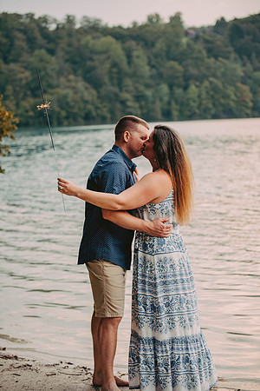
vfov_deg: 28.8
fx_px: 758
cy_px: 196
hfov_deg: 19.5
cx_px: 130
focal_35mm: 70
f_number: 2.8
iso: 250
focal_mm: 70
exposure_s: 1/200
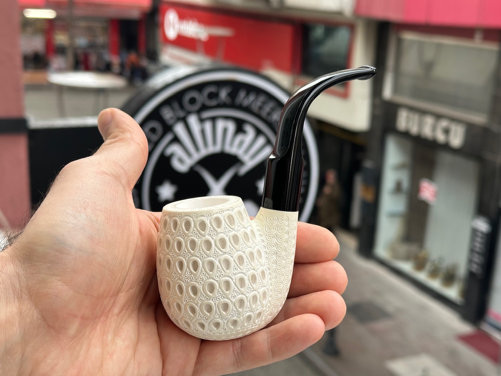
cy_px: 188
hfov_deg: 39.7
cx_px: 250
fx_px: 695
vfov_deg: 30.3
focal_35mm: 48
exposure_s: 1/283
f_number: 1.78
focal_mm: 6.86
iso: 64
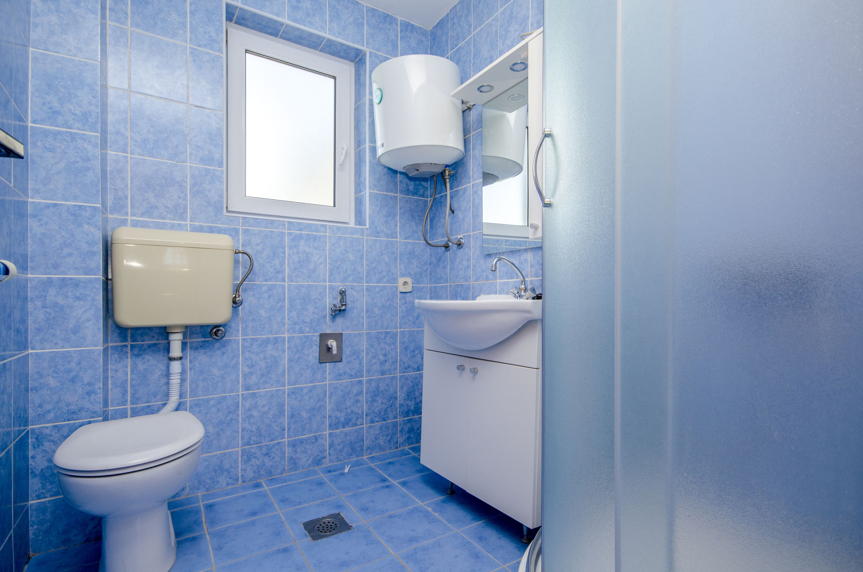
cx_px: 432
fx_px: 431
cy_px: 286
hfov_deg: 90.1
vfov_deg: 67.2
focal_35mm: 18
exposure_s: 1/160
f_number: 9
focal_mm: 12
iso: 250
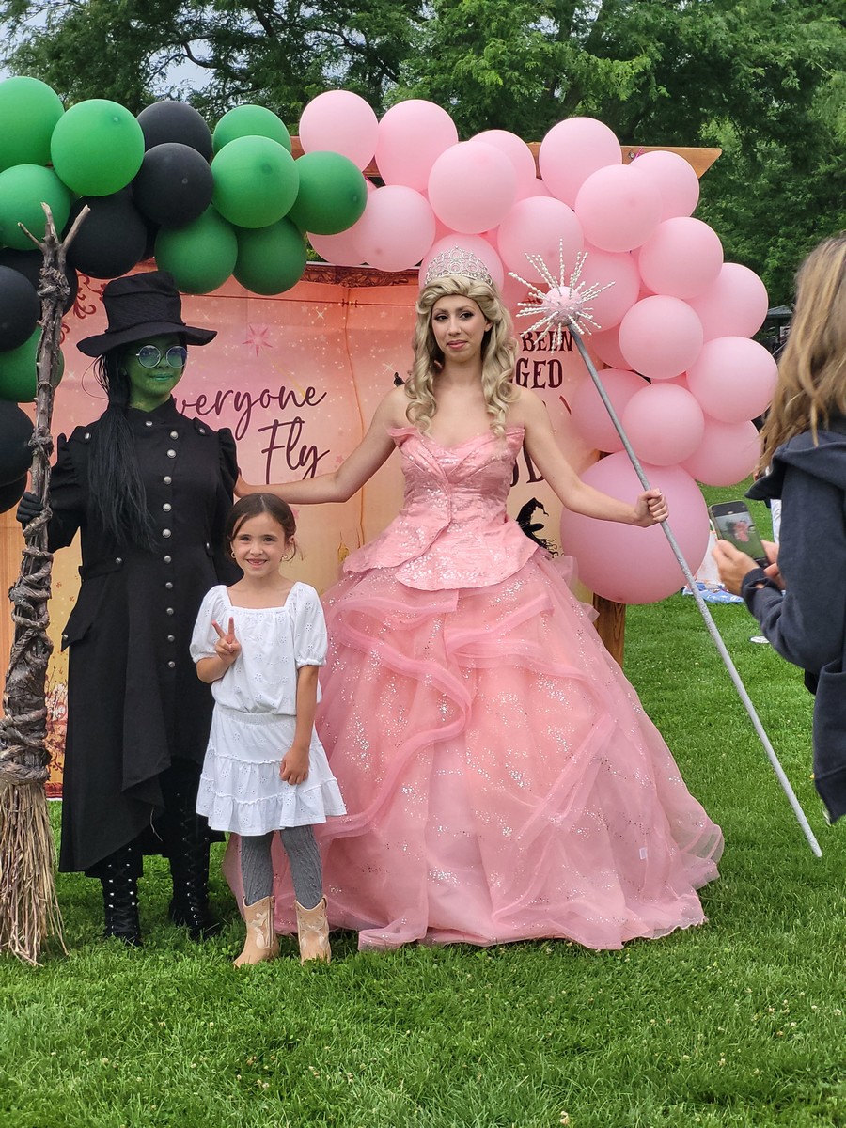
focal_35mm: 76
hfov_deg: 19.4
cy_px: 564
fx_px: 2477
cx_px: 423
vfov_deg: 25.7
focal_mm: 7.12
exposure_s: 1/120
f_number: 2.4
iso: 50
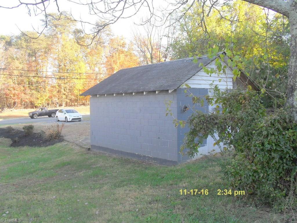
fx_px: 300
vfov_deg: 40.7
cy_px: 112
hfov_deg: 52.6
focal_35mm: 35
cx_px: 148
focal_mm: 6.3
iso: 100
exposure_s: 1/125
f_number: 3.2
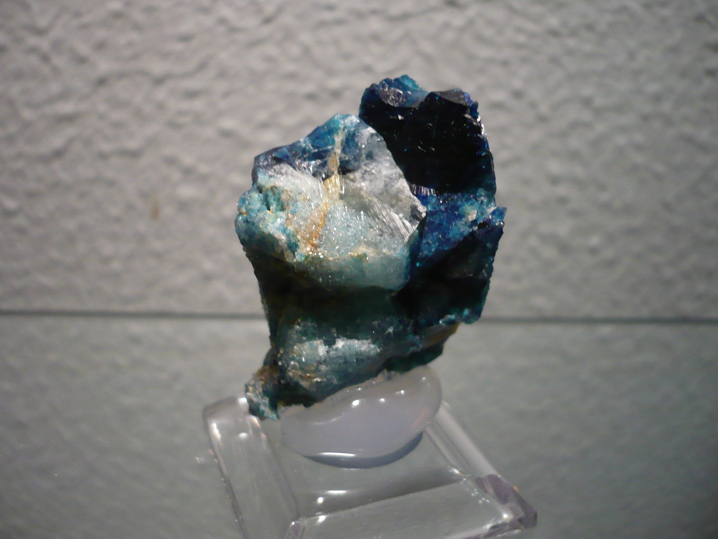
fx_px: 747
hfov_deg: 51.3
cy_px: 272
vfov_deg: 39.7
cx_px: 351
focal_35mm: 36
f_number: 2.8
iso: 200
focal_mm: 5.8
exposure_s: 1/20
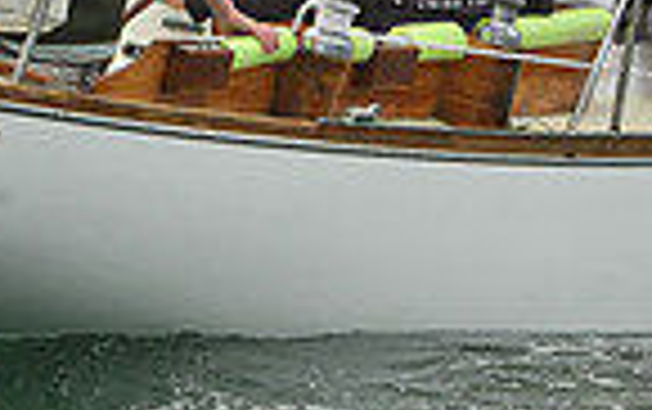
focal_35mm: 367
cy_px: -169
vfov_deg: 3.6
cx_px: 337
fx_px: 6529
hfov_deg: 5.7
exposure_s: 1/800
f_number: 11
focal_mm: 90
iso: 320
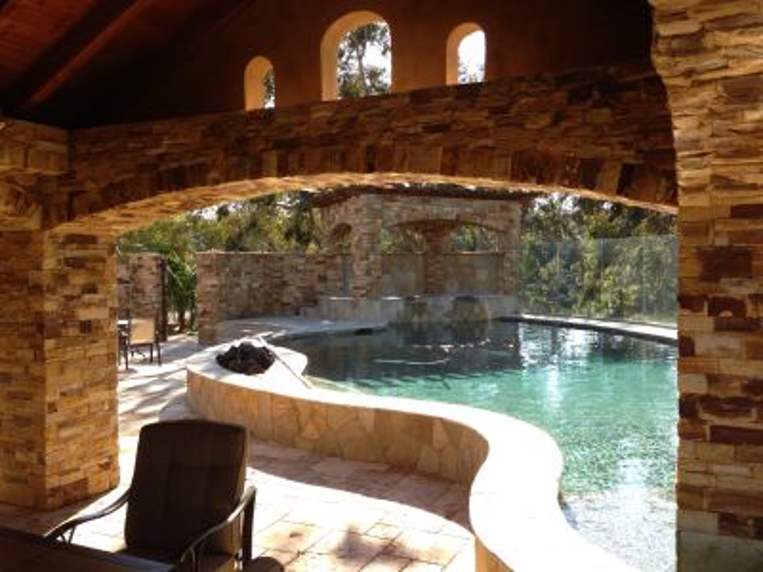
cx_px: 382
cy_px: 286
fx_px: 727
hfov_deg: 55.4
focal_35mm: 33
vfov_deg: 42.9
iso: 64
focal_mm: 4.13
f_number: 2.4
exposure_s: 1/452
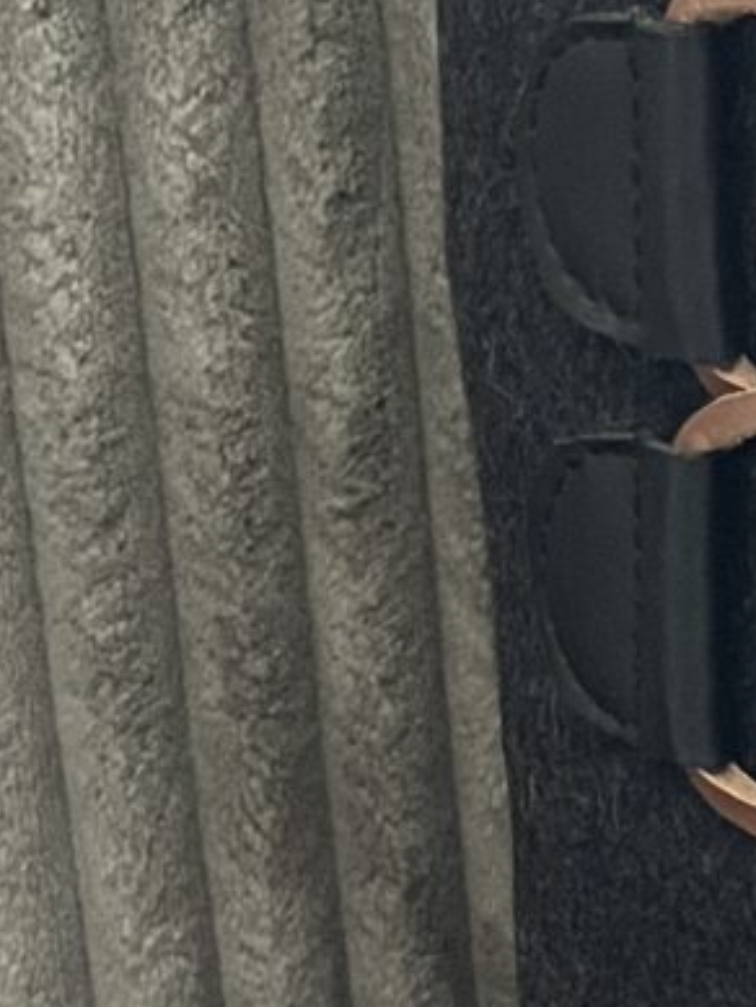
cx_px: 1383
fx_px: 3987
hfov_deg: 10.2
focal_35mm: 137
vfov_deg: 13.7
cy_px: 1429
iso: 640
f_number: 1.6
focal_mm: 5.1
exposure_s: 1/37
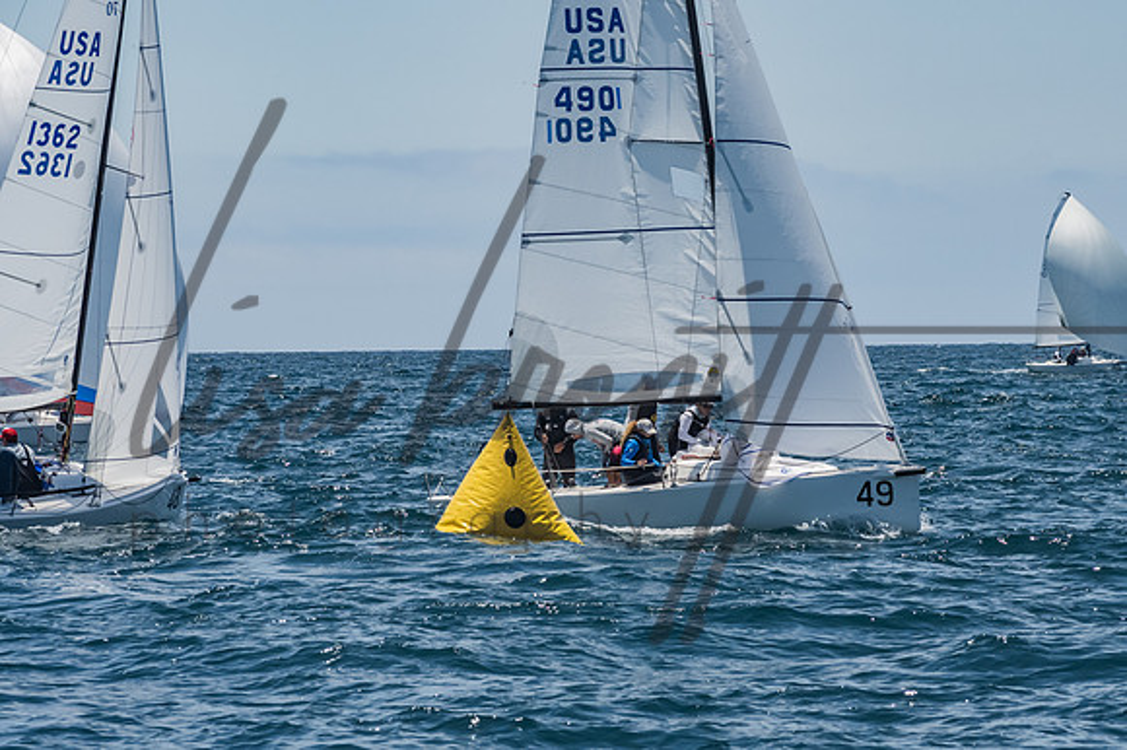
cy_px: 375
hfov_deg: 8.7
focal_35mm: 237
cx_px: 570
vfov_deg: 5.8
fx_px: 7402
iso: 640
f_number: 14
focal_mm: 155
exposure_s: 1/1600
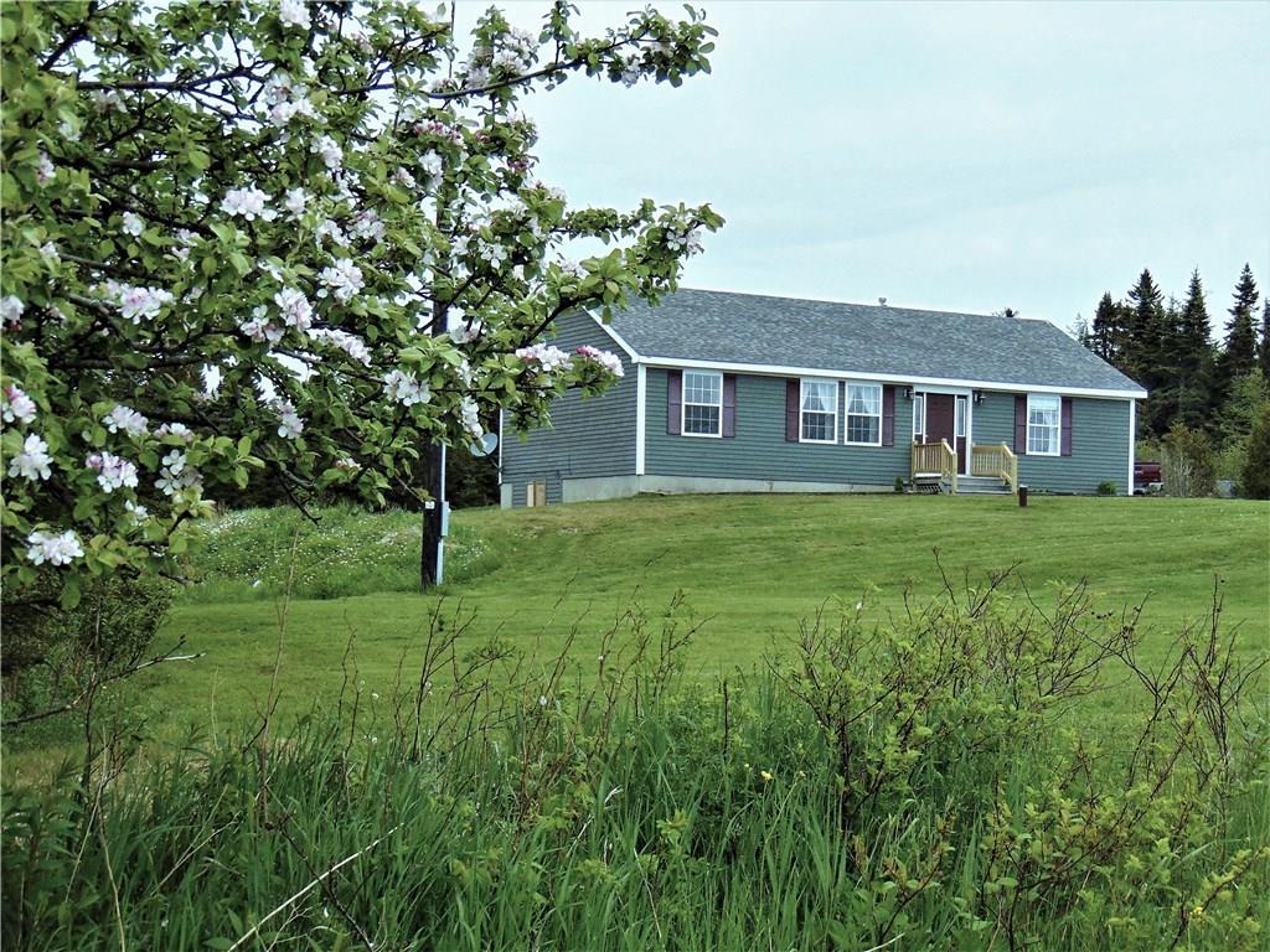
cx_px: 635
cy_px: 476
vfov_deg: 29.1
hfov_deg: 38.2
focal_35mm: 50
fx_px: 1834
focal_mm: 9
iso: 80
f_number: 3.5
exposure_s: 1/640
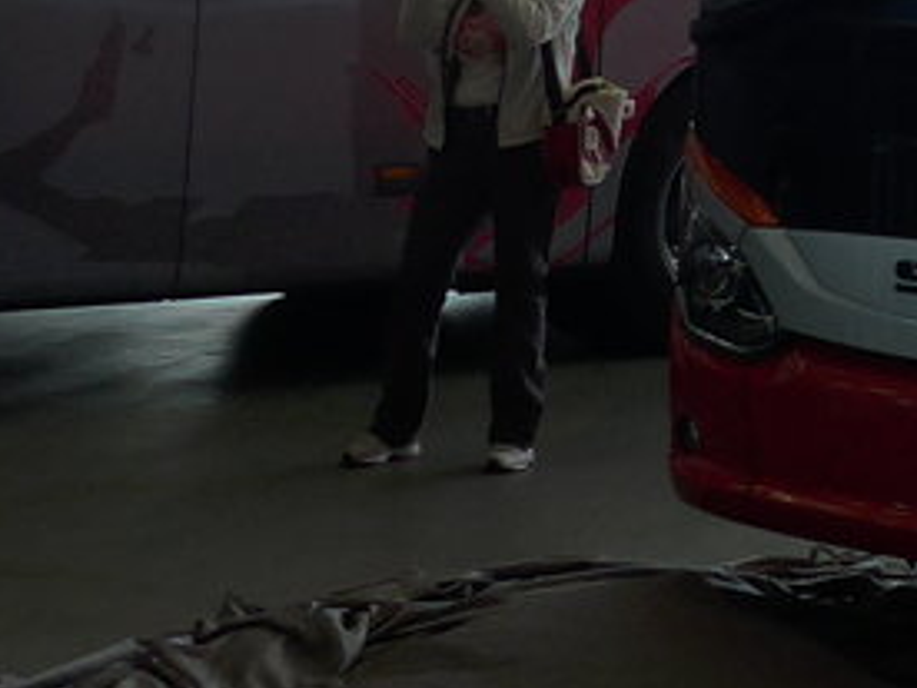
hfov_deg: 14.1
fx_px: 3338
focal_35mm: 126
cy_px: -289
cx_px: 1588
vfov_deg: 11.4
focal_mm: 6
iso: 125
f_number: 2.8
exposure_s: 1/500
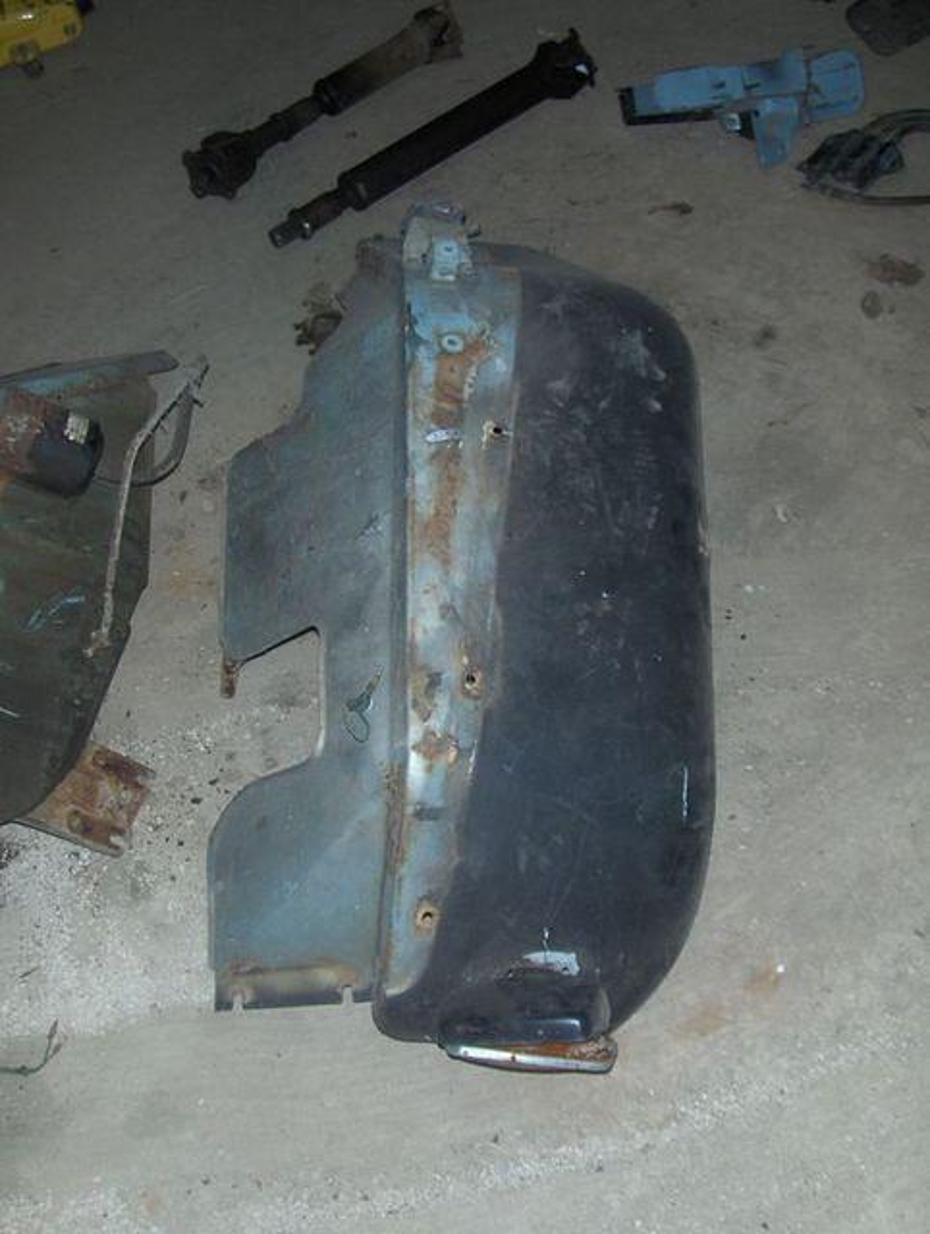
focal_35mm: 41
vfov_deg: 45.7
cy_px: 617
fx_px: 1465
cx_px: 465
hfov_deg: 35.2
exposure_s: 1/60
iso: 100
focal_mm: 6.5
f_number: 3.5
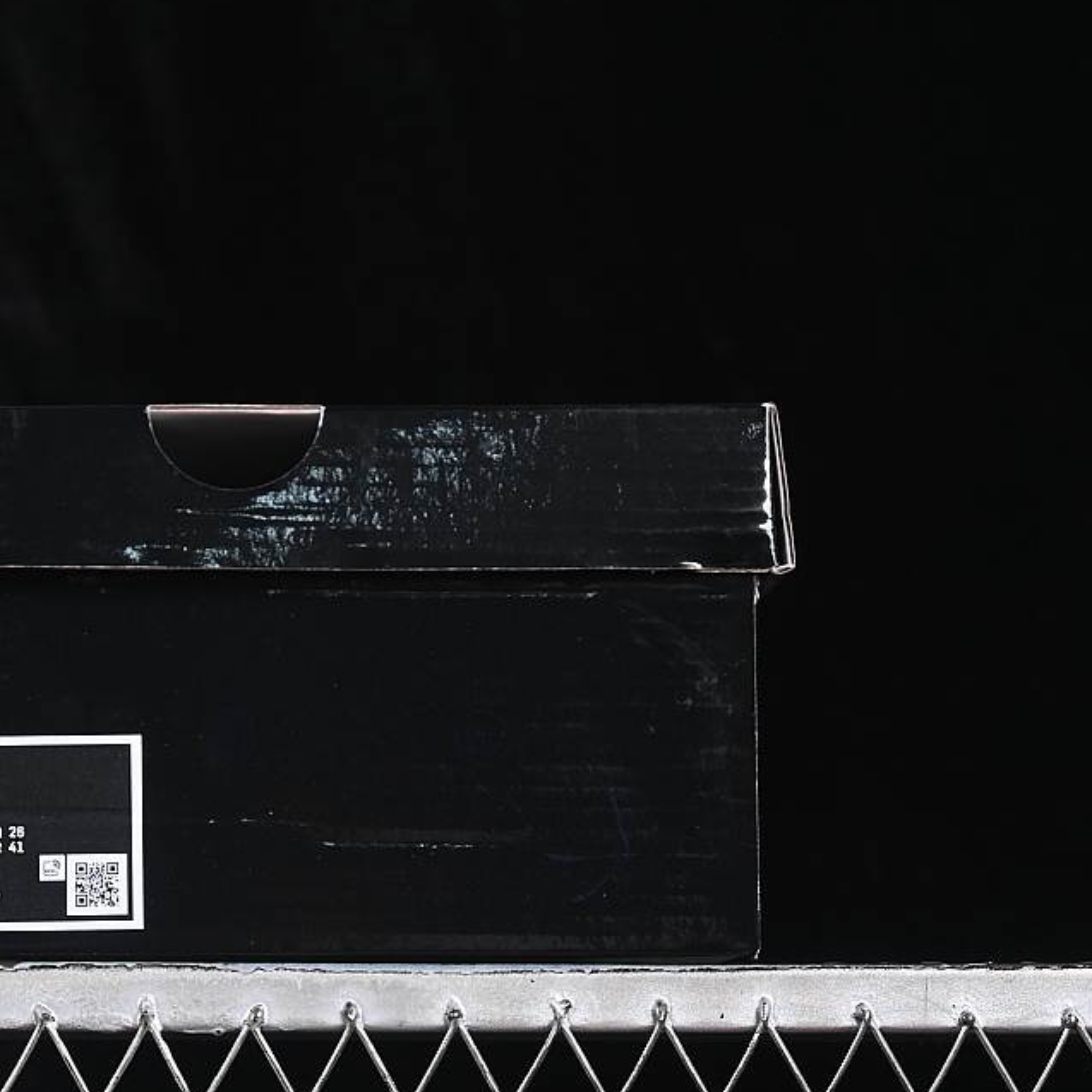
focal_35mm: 108
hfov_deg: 16.0
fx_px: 3855
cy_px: 579
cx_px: 240
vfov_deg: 16.1
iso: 160
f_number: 6.3
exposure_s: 1/60
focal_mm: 50
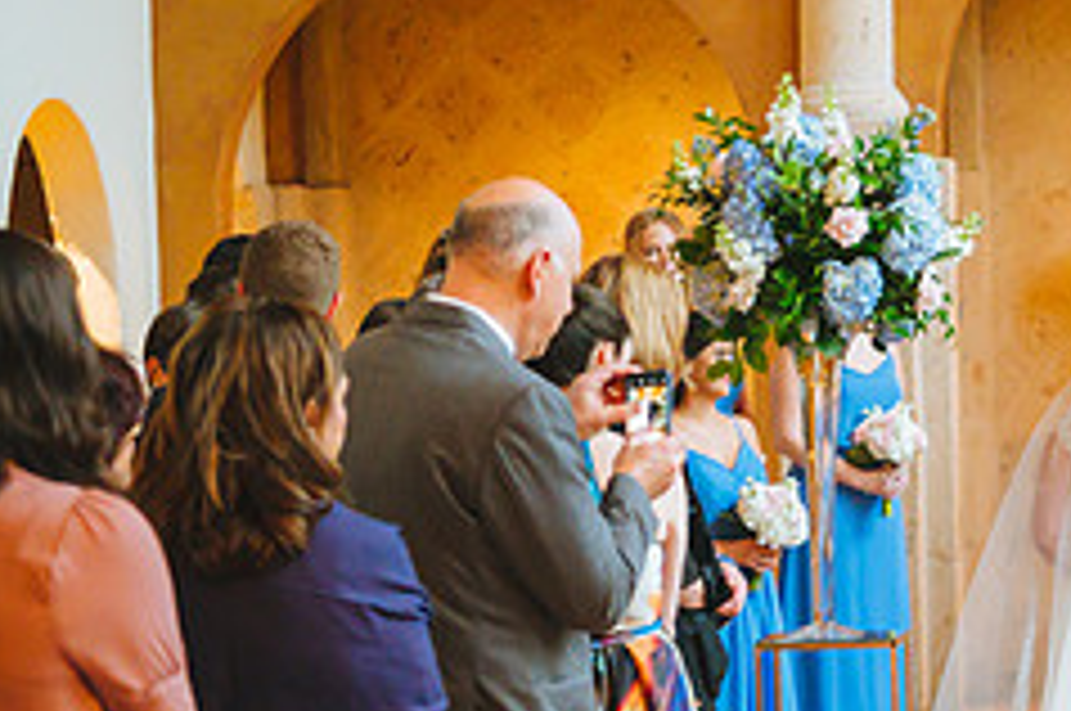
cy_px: 536
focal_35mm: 122
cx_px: 1152
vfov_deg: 11.2
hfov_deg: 16.4
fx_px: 3625
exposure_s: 1/200
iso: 3200
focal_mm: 50
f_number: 2.8
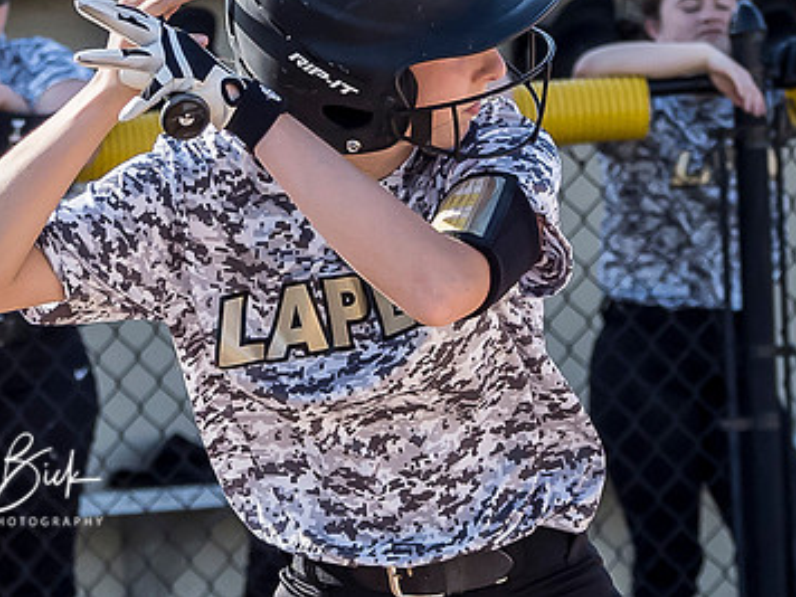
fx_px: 14671
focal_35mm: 638
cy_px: 436
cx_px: 438
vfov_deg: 2.3
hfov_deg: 3.1
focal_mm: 73
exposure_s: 1/1000
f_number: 5
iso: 400
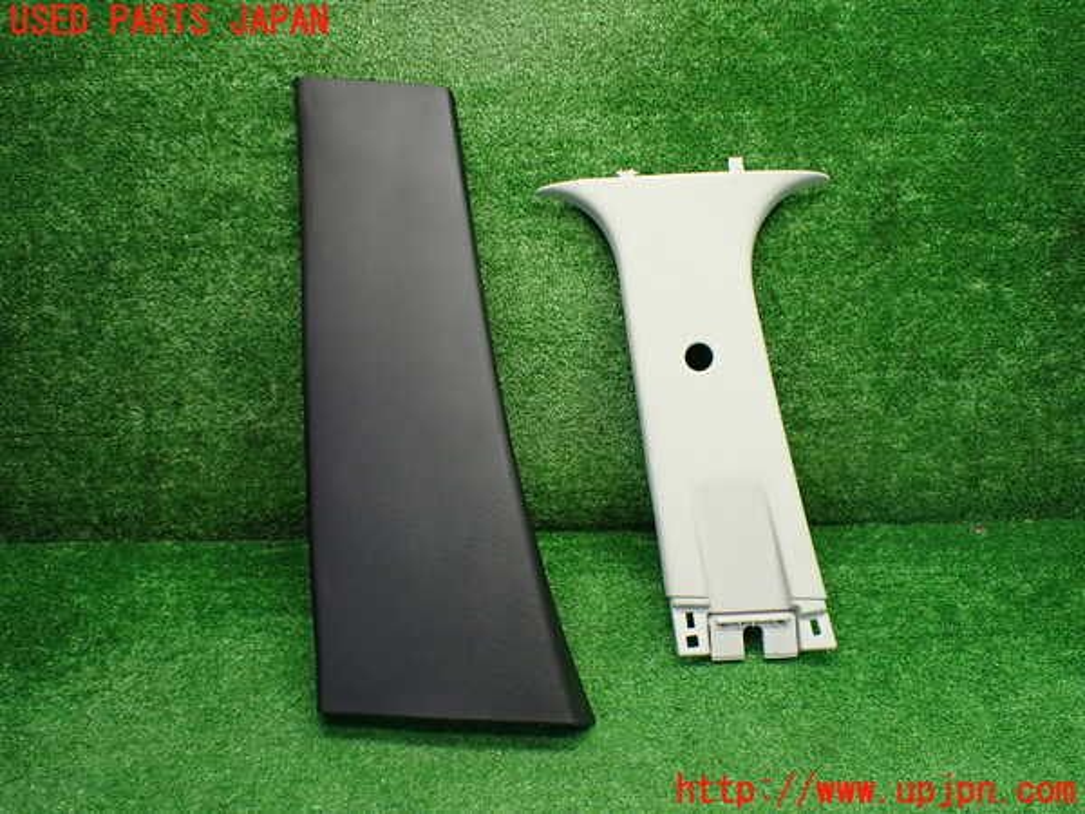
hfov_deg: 60.0
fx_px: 940
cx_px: 542
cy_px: 407
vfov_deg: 46.8
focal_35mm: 30
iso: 640
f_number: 2.3
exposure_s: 1/125
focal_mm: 5.4
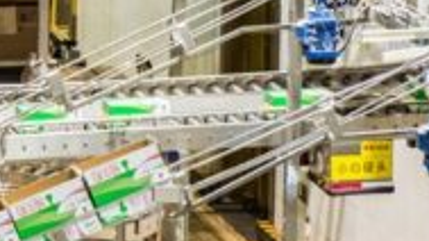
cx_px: -527
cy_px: 141
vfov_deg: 3.3
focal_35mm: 373
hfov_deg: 5.6
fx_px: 4240
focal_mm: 70
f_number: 4.5
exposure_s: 1/80
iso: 2200
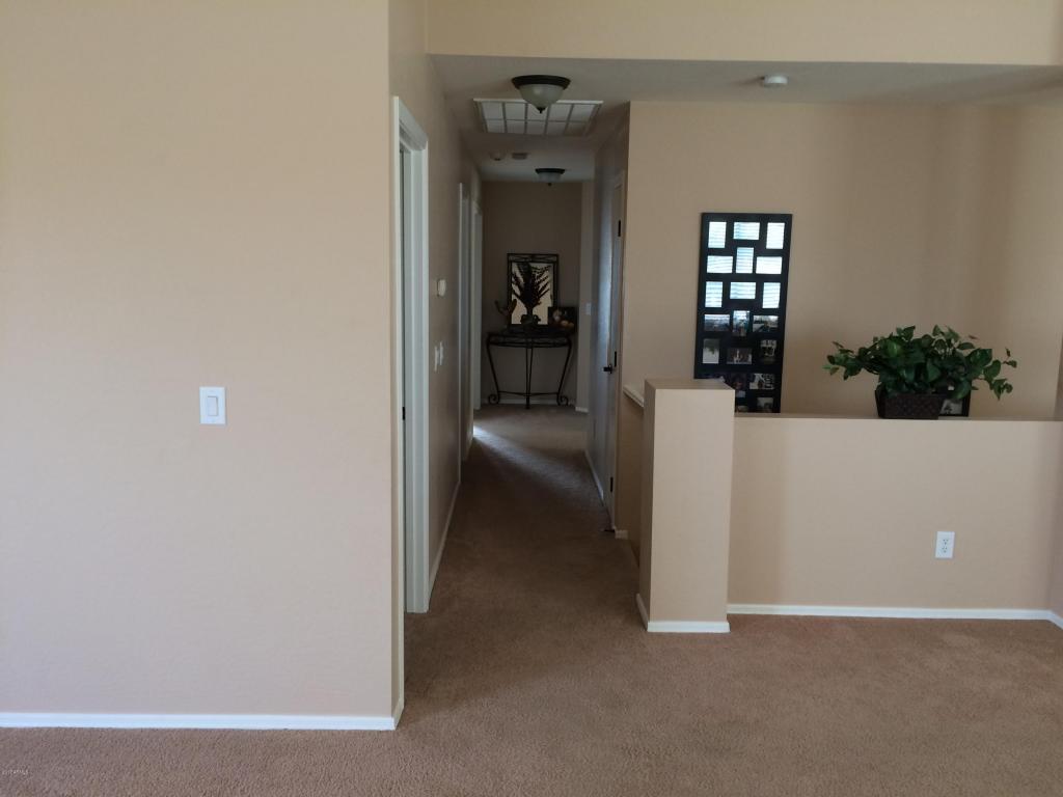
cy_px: 398
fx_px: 891
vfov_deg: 48.2
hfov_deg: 61.7
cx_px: 532
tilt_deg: -9.4
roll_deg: -0.5
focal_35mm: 29
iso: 100
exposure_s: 1/30
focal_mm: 4.15
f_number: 2.2
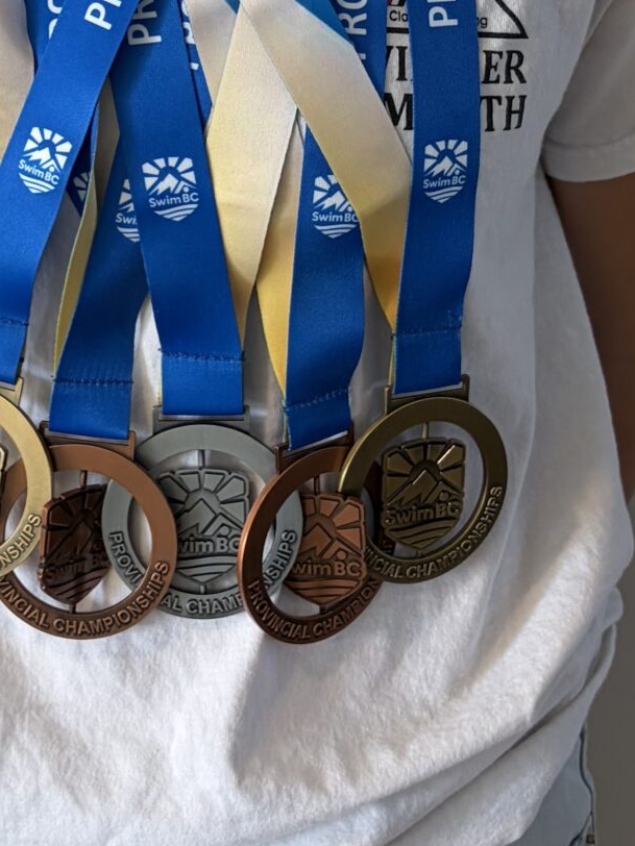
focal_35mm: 82
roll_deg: -0.3
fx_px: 2006
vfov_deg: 22.5
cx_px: 244
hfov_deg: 18.0
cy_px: -74
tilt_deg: -10.8
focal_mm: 5.96
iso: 80
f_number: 1.6
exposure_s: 1/60
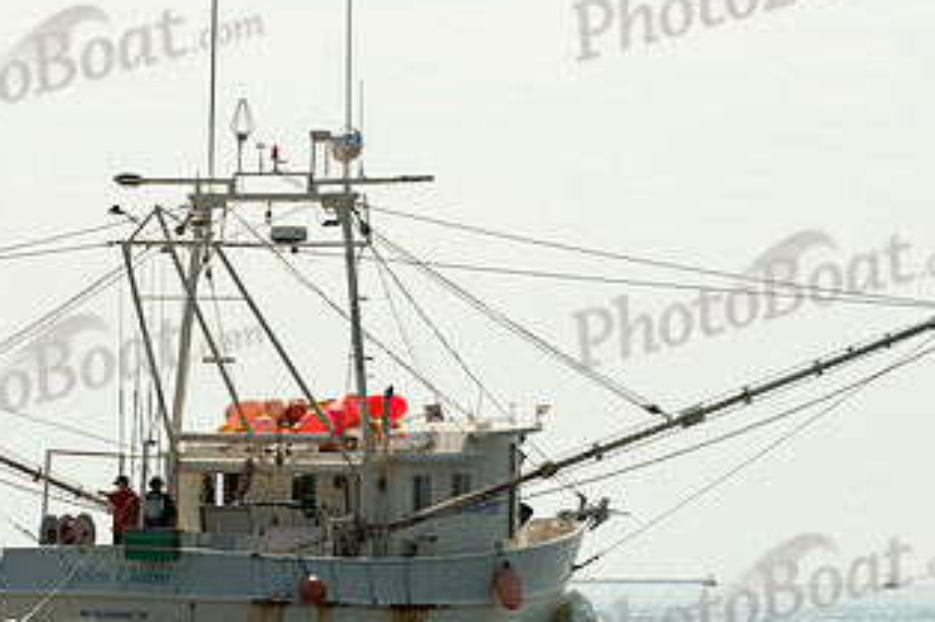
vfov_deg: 3.7
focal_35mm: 370
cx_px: 420
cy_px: 180
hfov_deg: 5.6
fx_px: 9604
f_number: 13
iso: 200
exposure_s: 1/640
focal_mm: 200
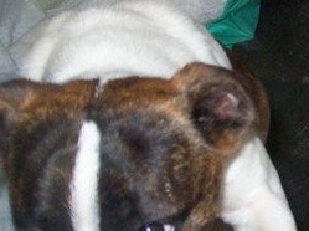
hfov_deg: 16.5
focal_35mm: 111
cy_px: 80
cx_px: 433
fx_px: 989
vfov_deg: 13.3
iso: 200
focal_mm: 6
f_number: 2.7
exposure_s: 1/64
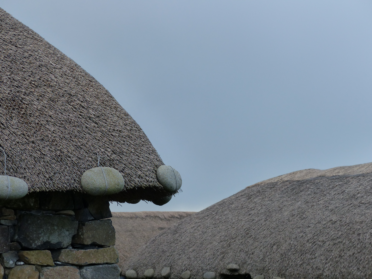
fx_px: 1010
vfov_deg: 15.7
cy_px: 140
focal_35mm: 94
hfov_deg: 20.9
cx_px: 186
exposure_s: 1/320
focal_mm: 16.9
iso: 160
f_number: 4
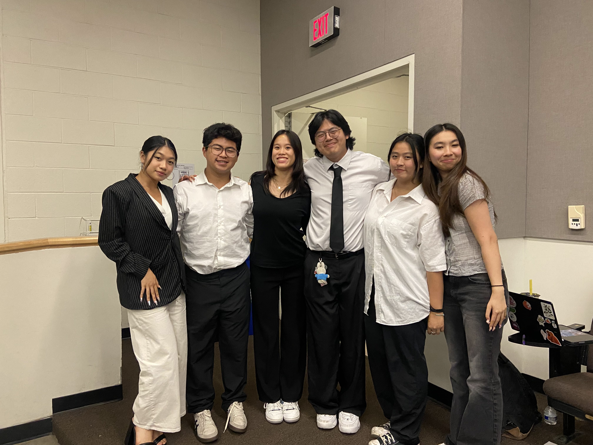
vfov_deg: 53.1
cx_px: 296
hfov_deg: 67.3
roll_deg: -0.1
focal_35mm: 26
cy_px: 222
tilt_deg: -3.4
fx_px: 445
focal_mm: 4.25
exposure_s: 1/60
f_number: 1.8
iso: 500
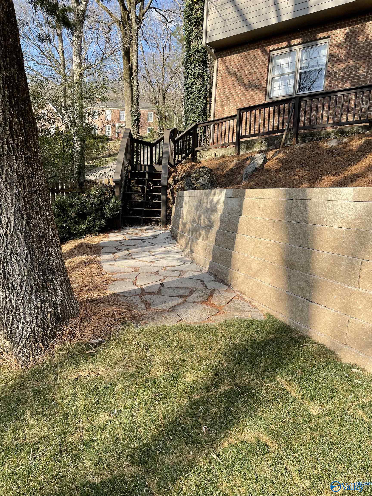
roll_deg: -3.3
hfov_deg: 53.1
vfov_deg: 67.3
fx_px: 373
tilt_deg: -6.2
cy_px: 248
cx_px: 186
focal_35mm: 26
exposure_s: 1/1366
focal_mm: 4.2
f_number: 1.6
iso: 32
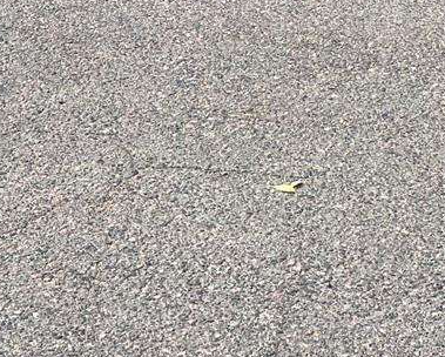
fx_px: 1411
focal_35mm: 107
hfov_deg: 17.2
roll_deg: -1.8
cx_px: -74
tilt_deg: -5.4
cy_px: -324
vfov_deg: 12.8
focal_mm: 5.1
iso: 50
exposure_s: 1/1086
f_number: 1.6
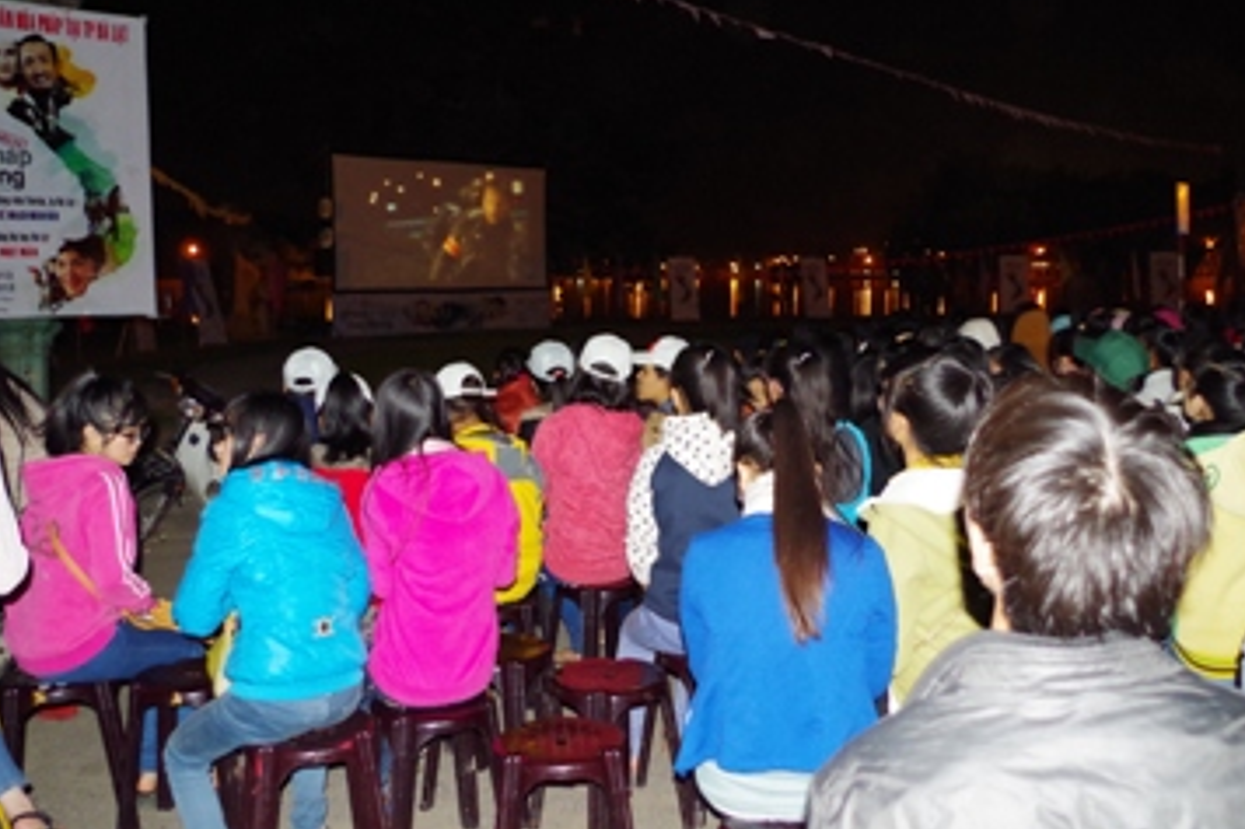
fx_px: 1175
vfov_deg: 38.7
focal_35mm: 34
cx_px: 640
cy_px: 334
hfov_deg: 55.8
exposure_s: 1/15
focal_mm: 18
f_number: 3.5
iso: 1600
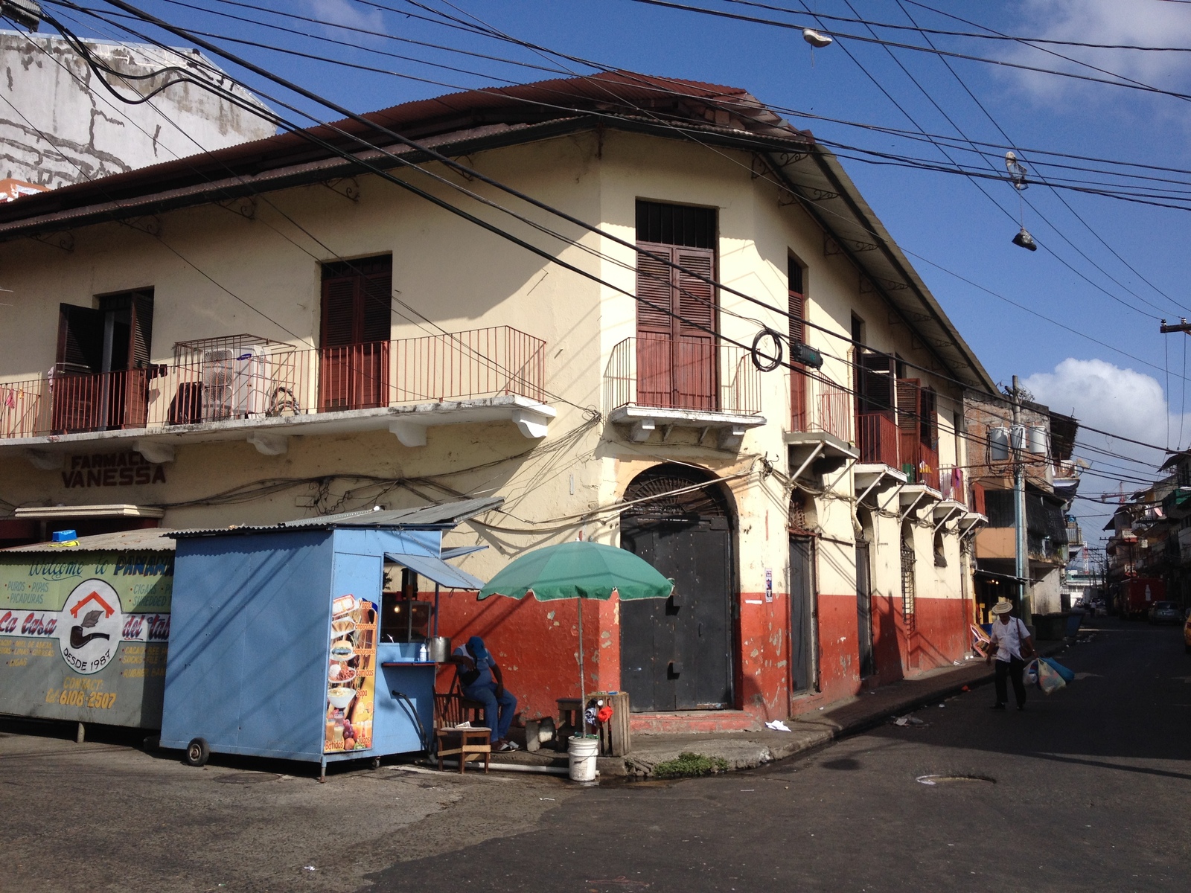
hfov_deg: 52.6
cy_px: 446
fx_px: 1204
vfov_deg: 40.7
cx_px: 596
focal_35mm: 35
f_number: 2.4
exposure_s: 1/2304
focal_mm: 4.28
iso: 50
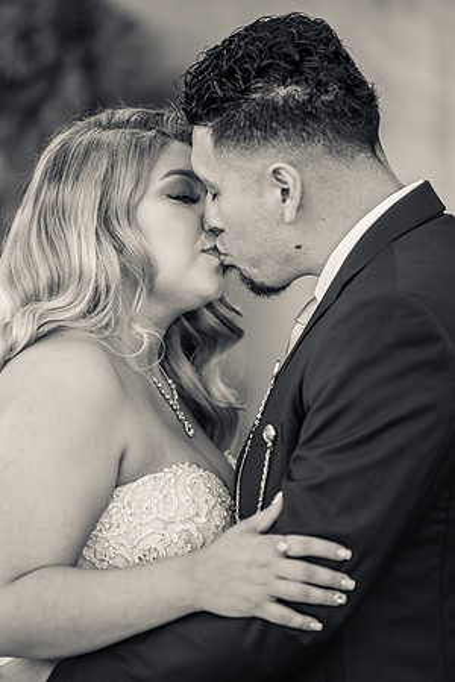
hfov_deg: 8.7
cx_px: 228
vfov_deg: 13.1
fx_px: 2976
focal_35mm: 157
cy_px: 341
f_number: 2.8
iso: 640
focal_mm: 157
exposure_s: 1/1250
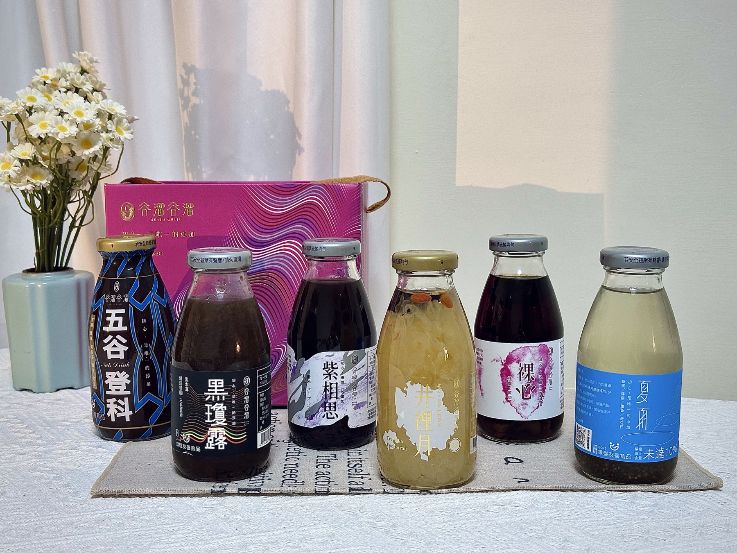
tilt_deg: -8.1
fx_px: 1022
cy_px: 276
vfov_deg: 30.3
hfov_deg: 39.7
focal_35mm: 48
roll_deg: -1.0
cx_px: 368
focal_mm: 6.86
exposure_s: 1/60
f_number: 1.78
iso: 80
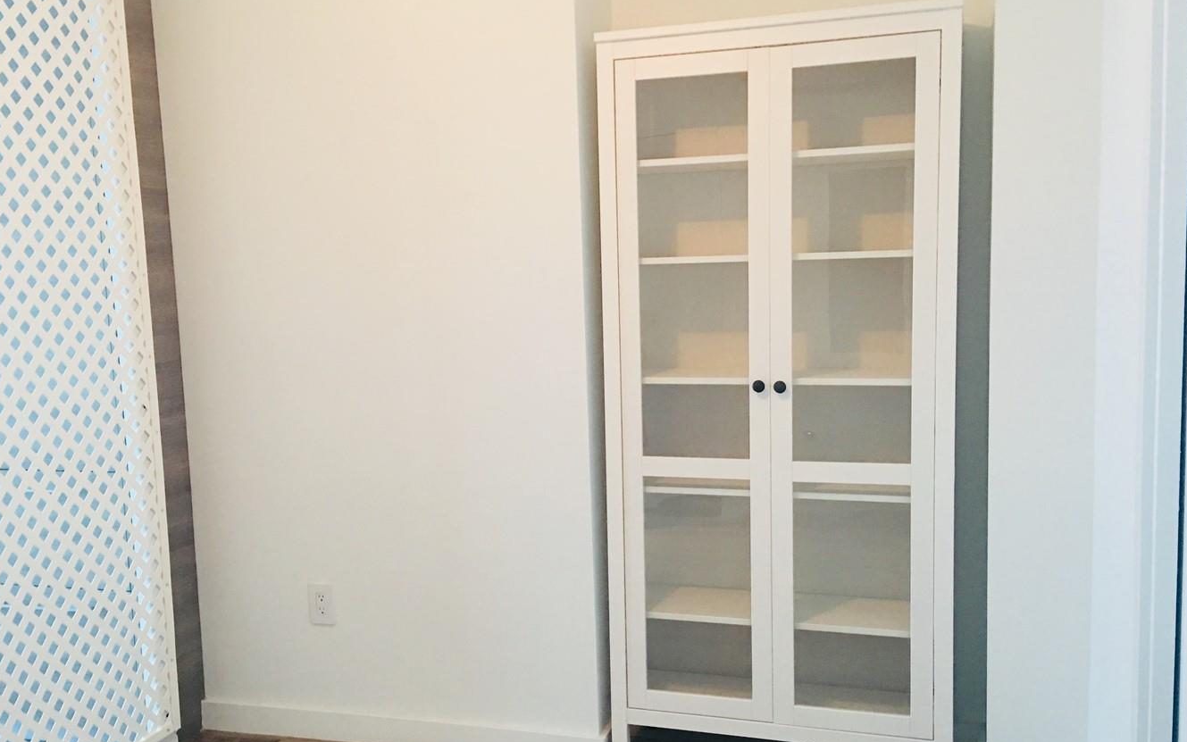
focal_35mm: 37
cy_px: 417
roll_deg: +0.4
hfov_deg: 52.7
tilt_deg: -6.9
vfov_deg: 34.4
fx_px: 1197
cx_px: 536
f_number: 2.2
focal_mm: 4.15
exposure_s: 1/15
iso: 64
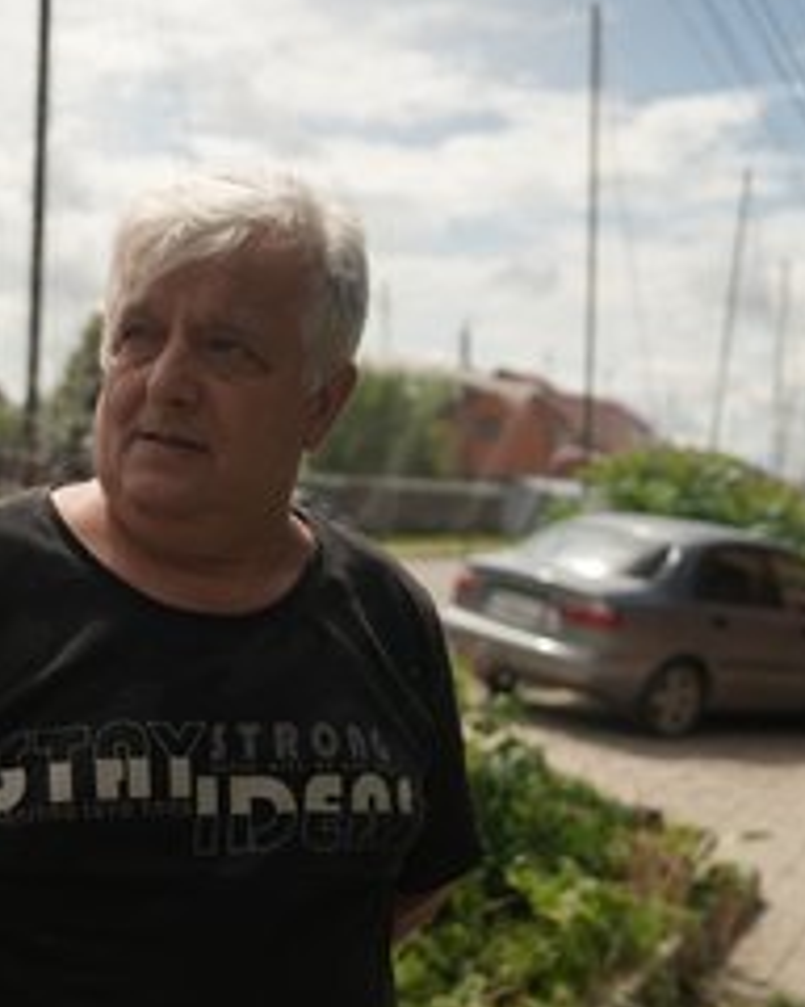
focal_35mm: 47
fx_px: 1400
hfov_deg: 30.5
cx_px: 63
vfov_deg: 39.5
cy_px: 543
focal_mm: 30
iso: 100
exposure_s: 1/800
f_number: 2.8
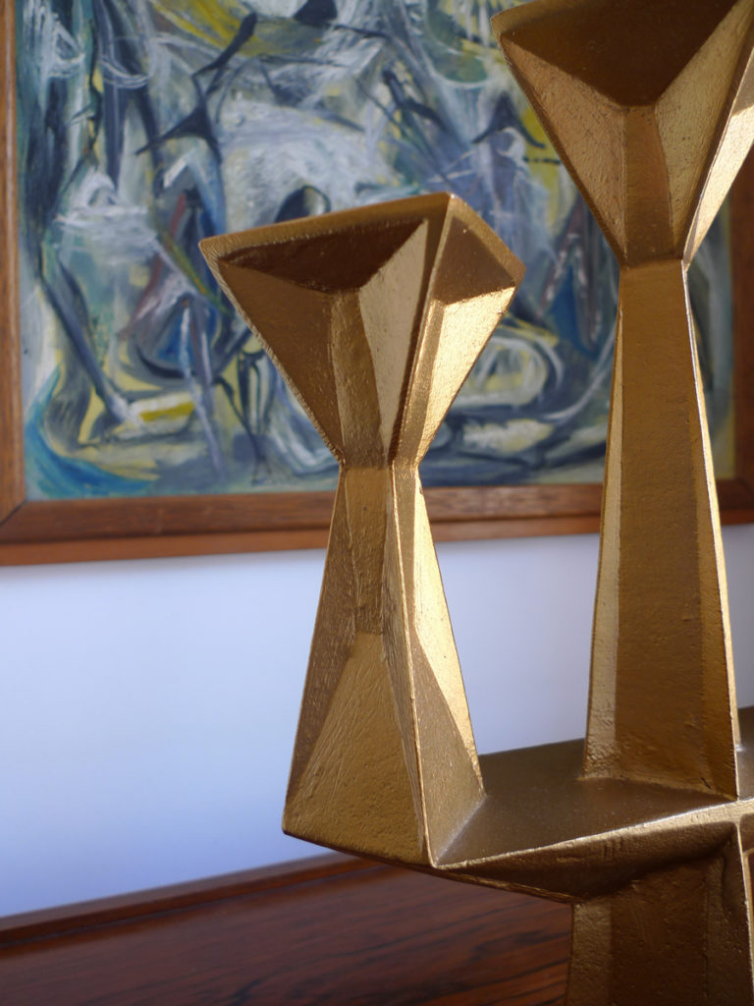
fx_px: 697
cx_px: 377
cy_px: 503
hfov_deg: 56.8
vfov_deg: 71.6
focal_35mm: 24
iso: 80
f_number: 2
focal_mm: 5.1
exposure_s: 1/40
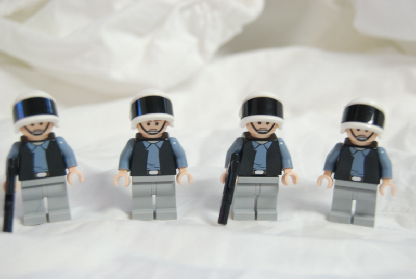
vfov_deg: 22.7
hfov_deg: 33.4
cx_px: 208
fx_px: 694
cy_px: 140
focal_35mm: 60
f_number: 6.3
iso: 800
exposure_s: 1/15
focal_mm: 40
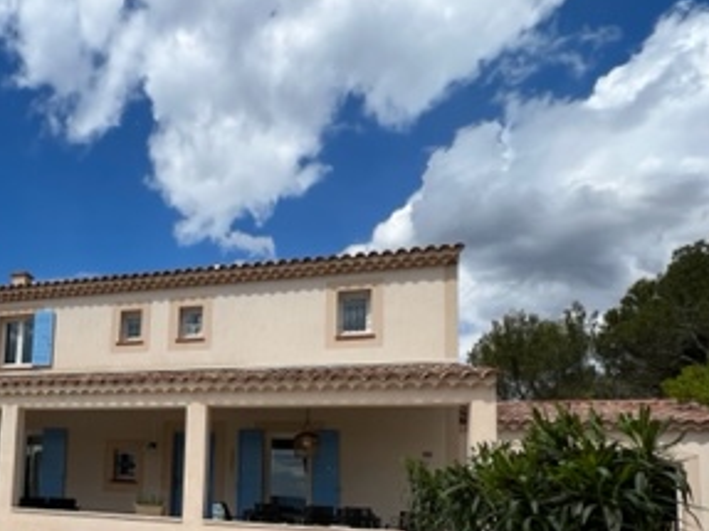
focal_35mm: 29
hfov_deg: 54.2
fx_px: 594
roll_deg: -3.9
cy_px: 442
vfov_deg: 45.2
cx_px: 77
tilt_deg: +6.2
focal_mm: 1.57
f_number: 1.8
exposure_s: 1/2660
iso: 32
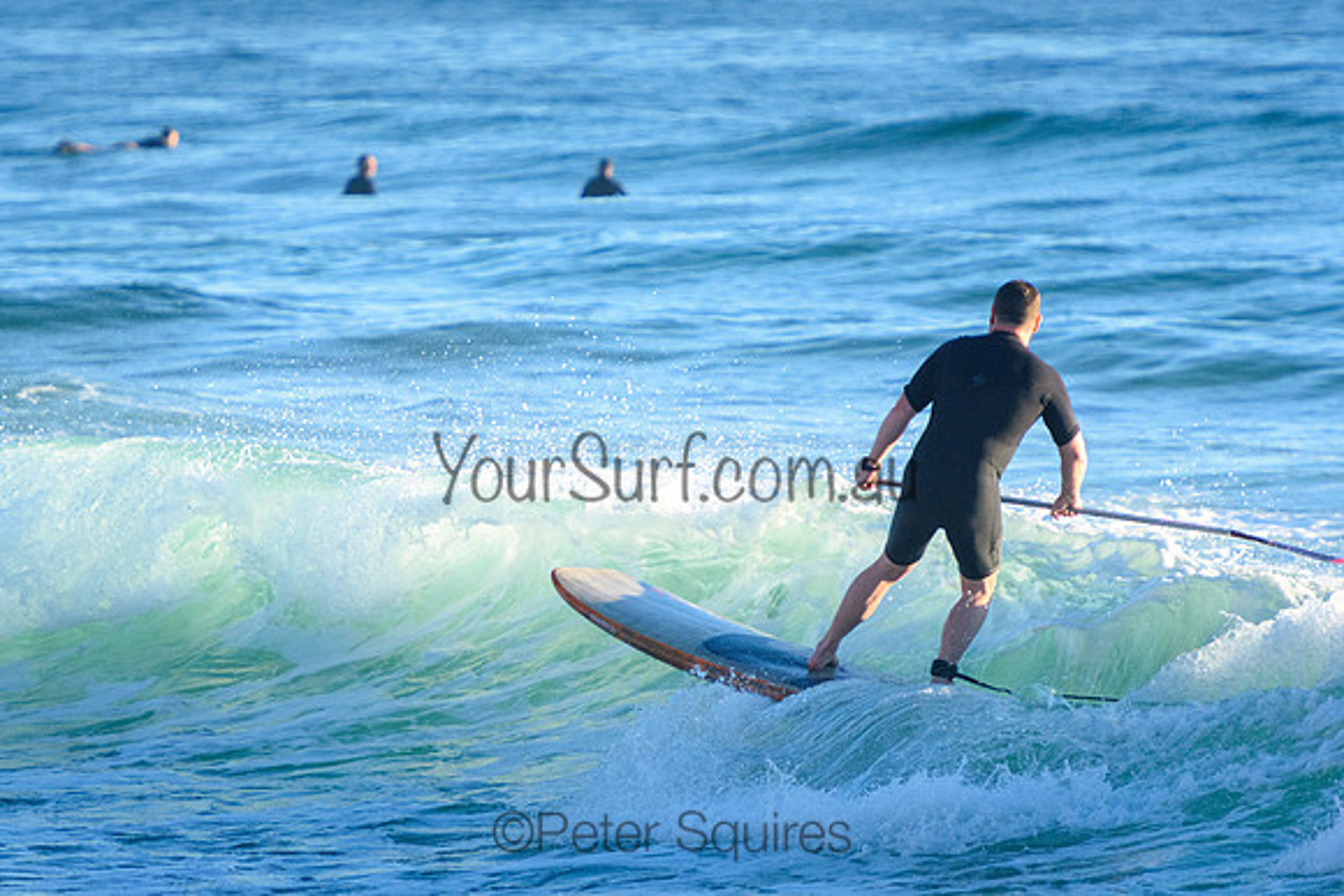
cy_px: 448
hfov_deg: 4.3
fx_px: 17923
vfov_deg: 2.9
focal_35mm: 480
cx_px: 672
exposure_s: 1/2500
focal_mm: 320
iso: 1100
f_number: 5.6
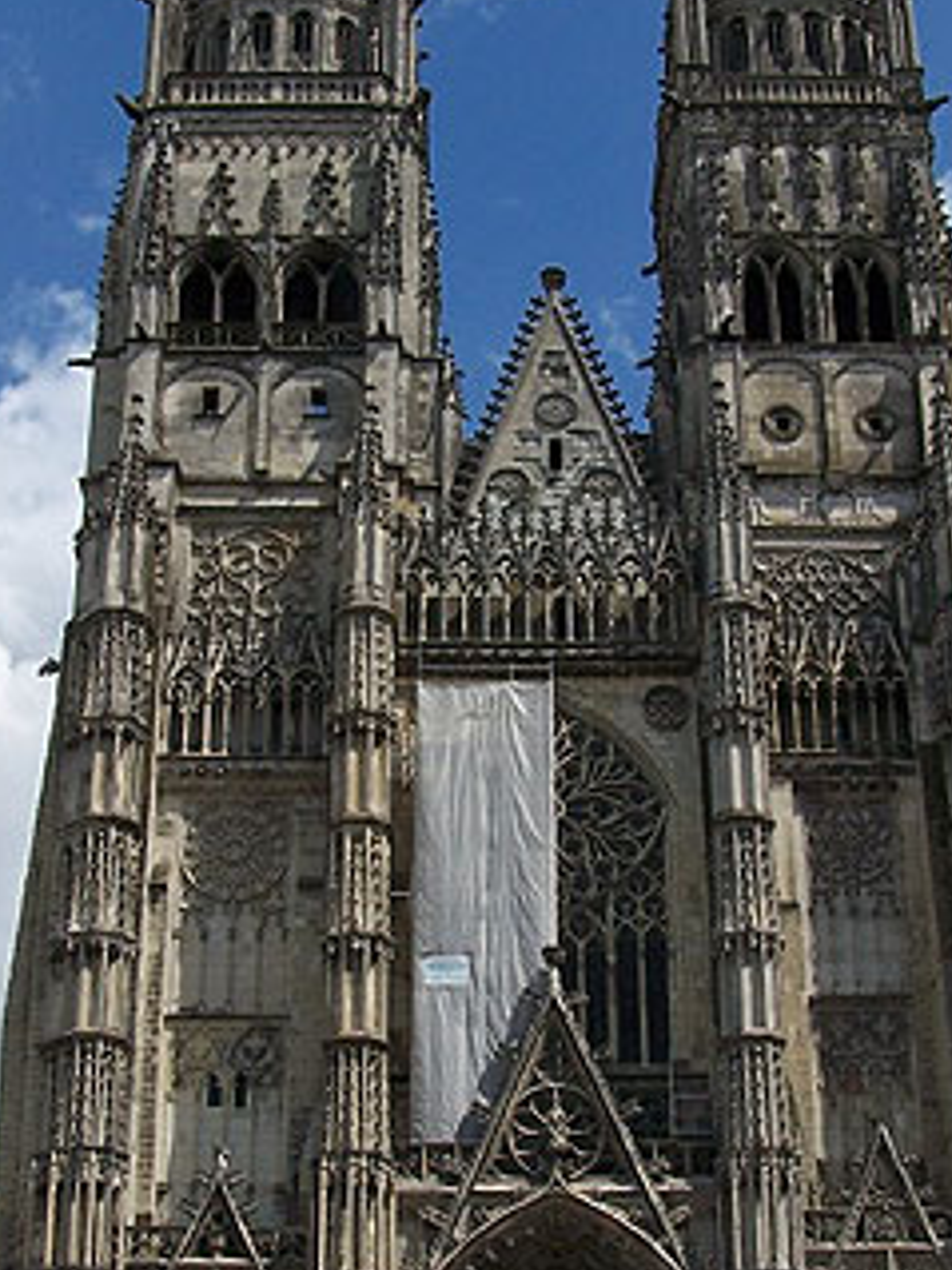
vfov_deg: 31.1
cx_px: 498
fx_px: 2275
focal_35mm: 62
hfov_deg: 23.6
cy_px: 788
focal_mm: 6.3
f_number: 5.6
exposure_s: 1/750
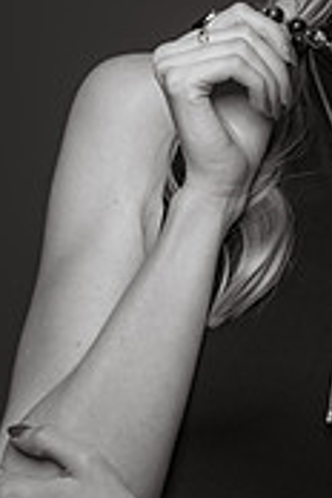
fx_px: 3749
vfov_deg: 7.6
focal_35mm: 271
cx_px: 369
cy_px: 123
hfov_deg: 5.1
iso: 50
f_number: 9
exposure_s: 1/250
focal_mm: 105
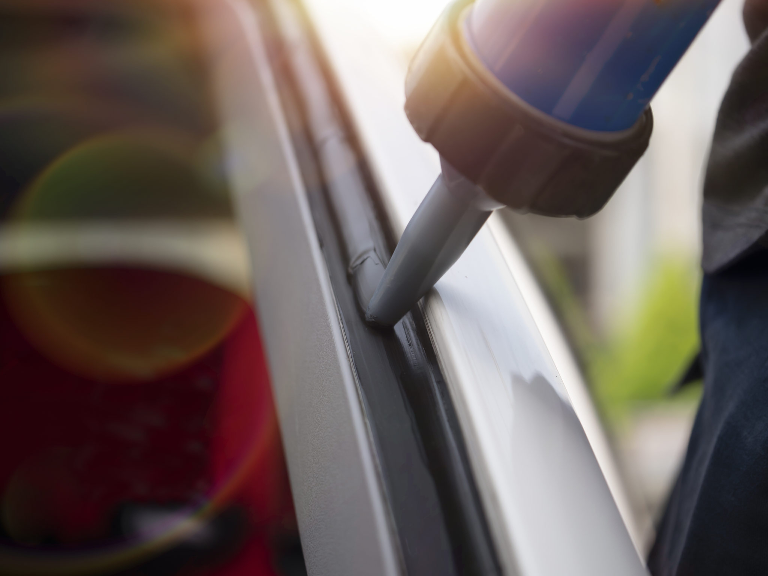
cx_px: 384
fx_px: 1997
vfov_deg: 16.4
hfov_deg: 21.8
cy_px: 288
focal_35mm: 90
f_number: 2.8
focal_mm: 45
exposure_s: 1/640
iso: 100
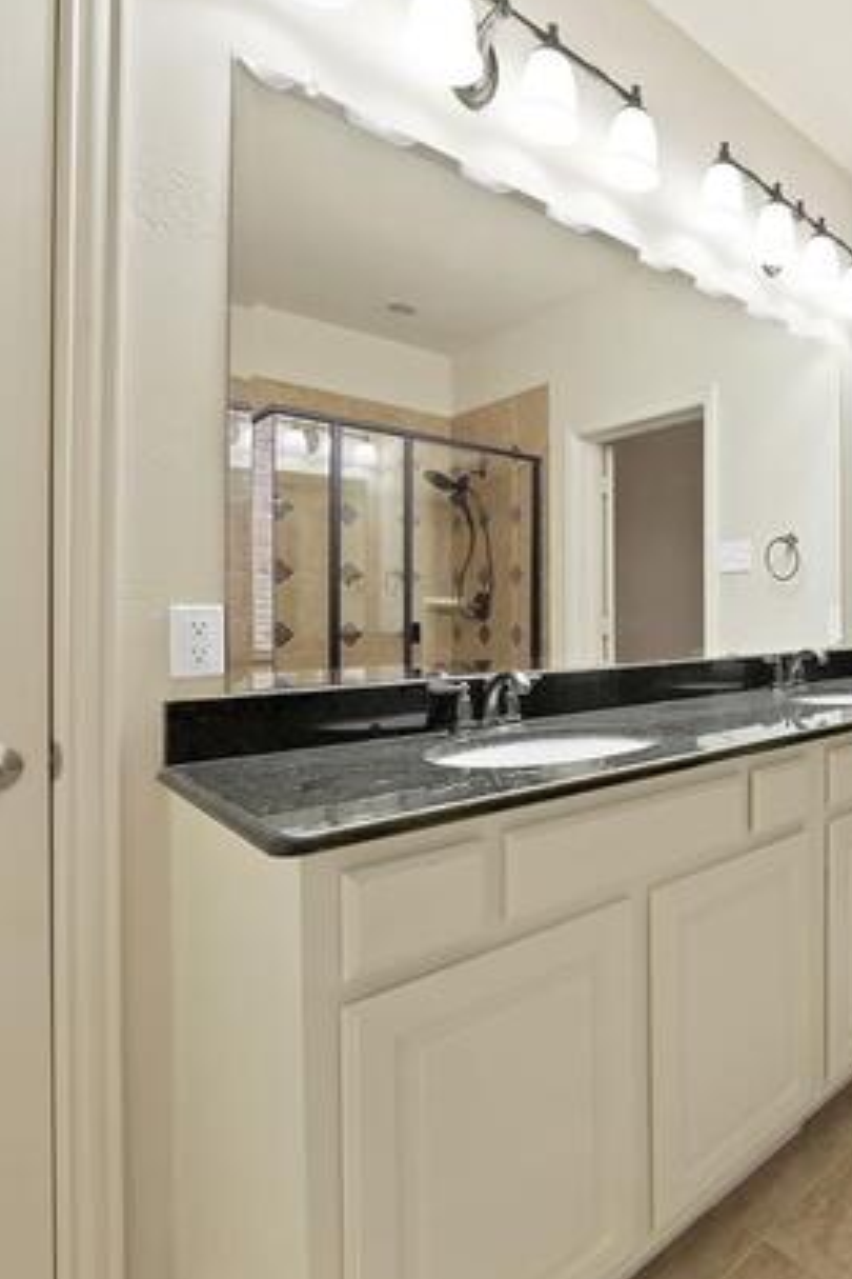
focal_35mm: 19
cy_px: 641
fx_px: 674
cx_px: 798
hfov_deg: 54.4
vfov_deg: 86.9
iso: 640
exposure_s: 1/5
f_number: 9
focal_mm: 12
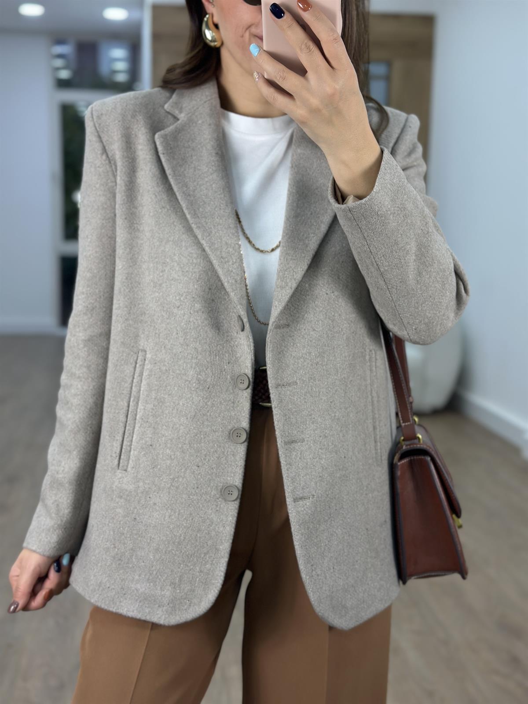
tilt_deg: -32.3
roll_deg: +1.1
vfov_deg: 39.7
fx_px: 976
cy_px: 352
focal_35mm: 48
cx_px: 264
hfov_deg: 30.3
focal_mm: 6.86
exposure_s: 1/141
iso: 80
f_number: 1.78
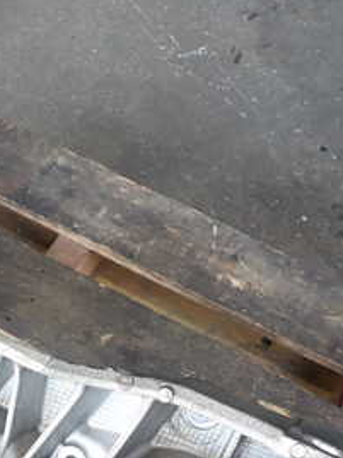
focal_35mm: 56
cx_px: 10
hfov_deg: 25.0
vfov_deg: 33.2
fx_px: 740
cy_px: 379
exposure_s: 1/100
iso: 200
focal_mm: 4.5
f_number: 2
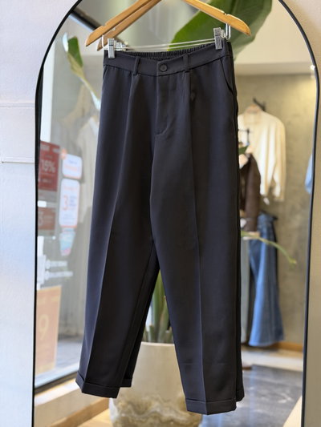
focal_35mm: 48
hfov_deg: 30.3
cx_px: 160
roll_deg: +0.8
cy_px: 214
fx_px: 593
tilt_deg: -10.7
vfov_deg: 39.6
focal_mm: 6.76
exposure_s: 1/100
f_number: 1.78
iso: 400
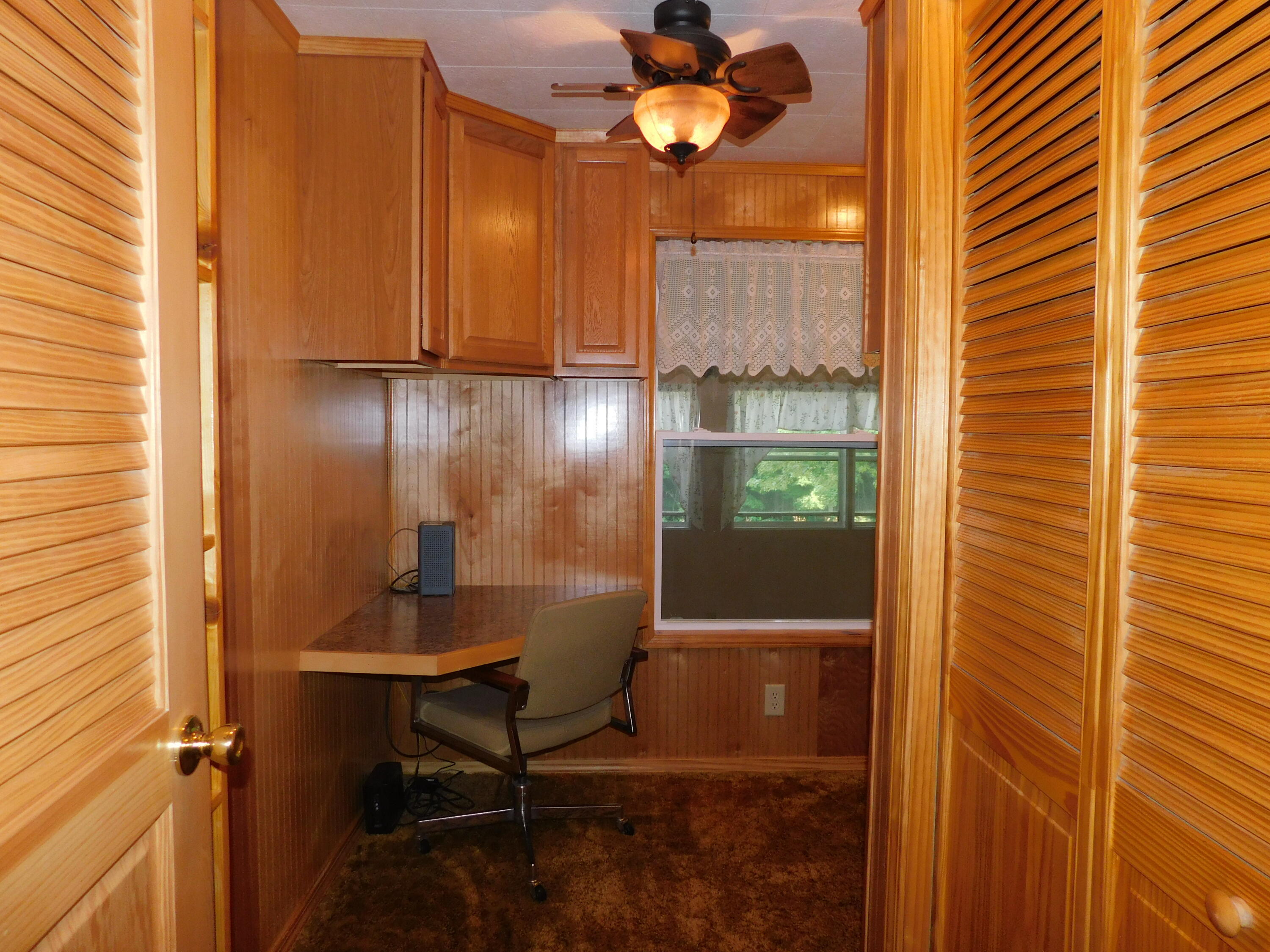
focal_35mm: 23
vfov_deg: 58.9
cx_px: 635
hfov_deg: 73.9
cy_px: 476
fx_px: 844
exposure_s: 1/30
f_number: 3
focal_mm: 4
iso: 200
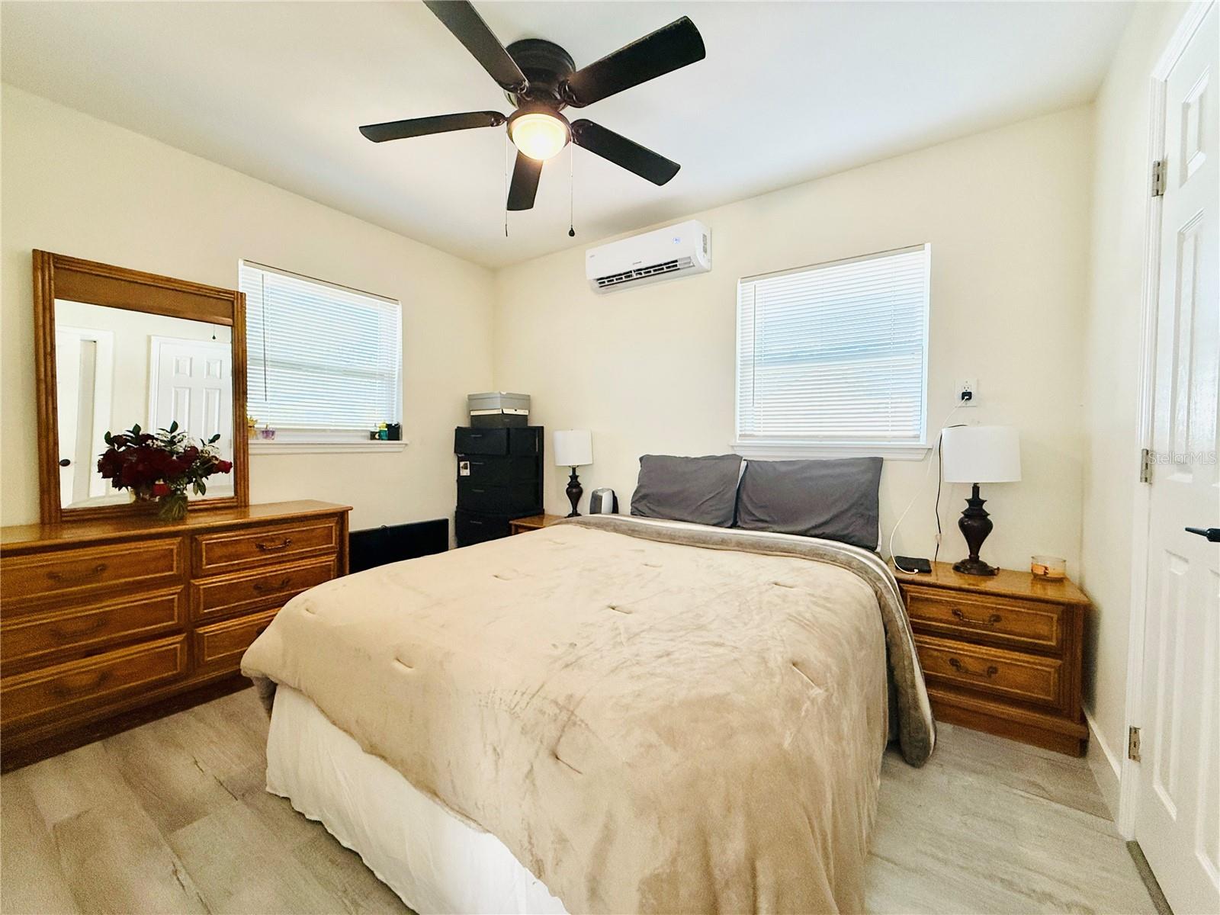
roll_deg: -0.7
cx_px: 610
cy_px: 458
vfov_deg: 85.7
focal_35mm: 14
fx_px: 493
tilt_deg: -0.9
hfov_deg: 102.1
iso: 200
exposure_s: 1/120
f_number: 2.2
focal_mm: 2.22
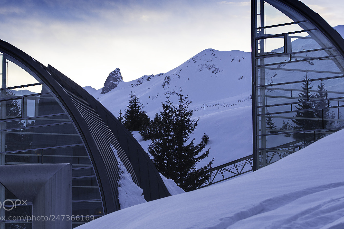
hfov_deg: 17.2
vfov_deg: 11.5
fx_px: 1137
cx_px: 162
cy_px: 107
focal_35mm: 119
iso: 320
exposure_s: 1/200
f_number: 4.5
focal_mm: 70
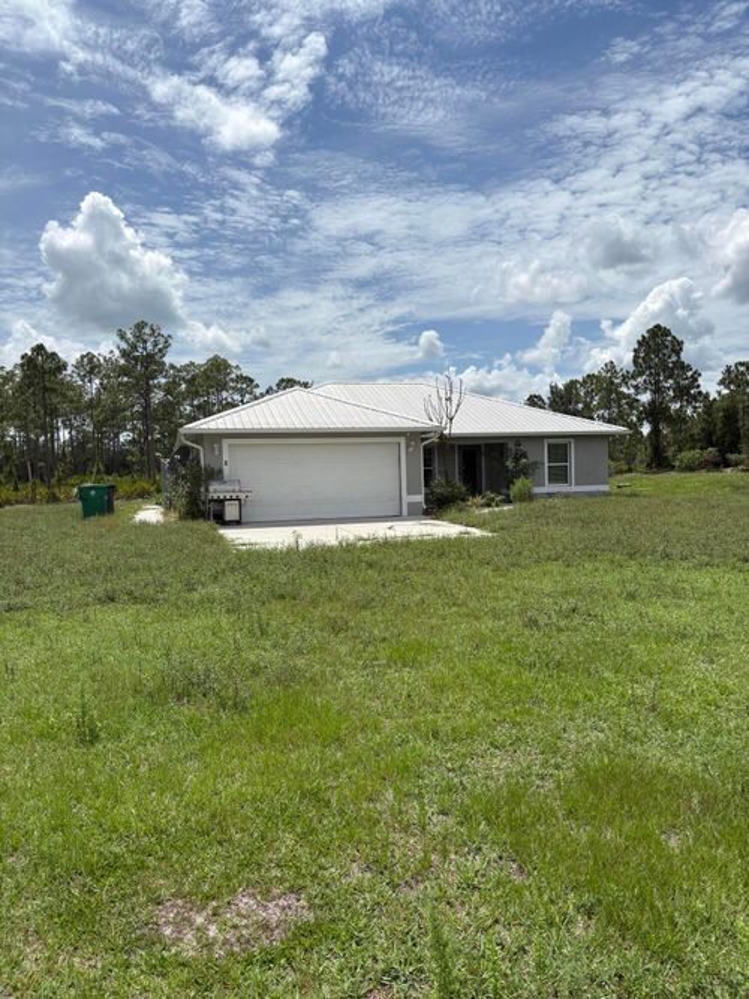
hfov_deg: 53.0
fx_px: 750
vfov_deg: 67.3
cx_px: 374
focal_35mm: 26
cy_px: 500
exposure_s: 1/6993
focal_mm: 5.96
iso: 50
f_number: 1.6
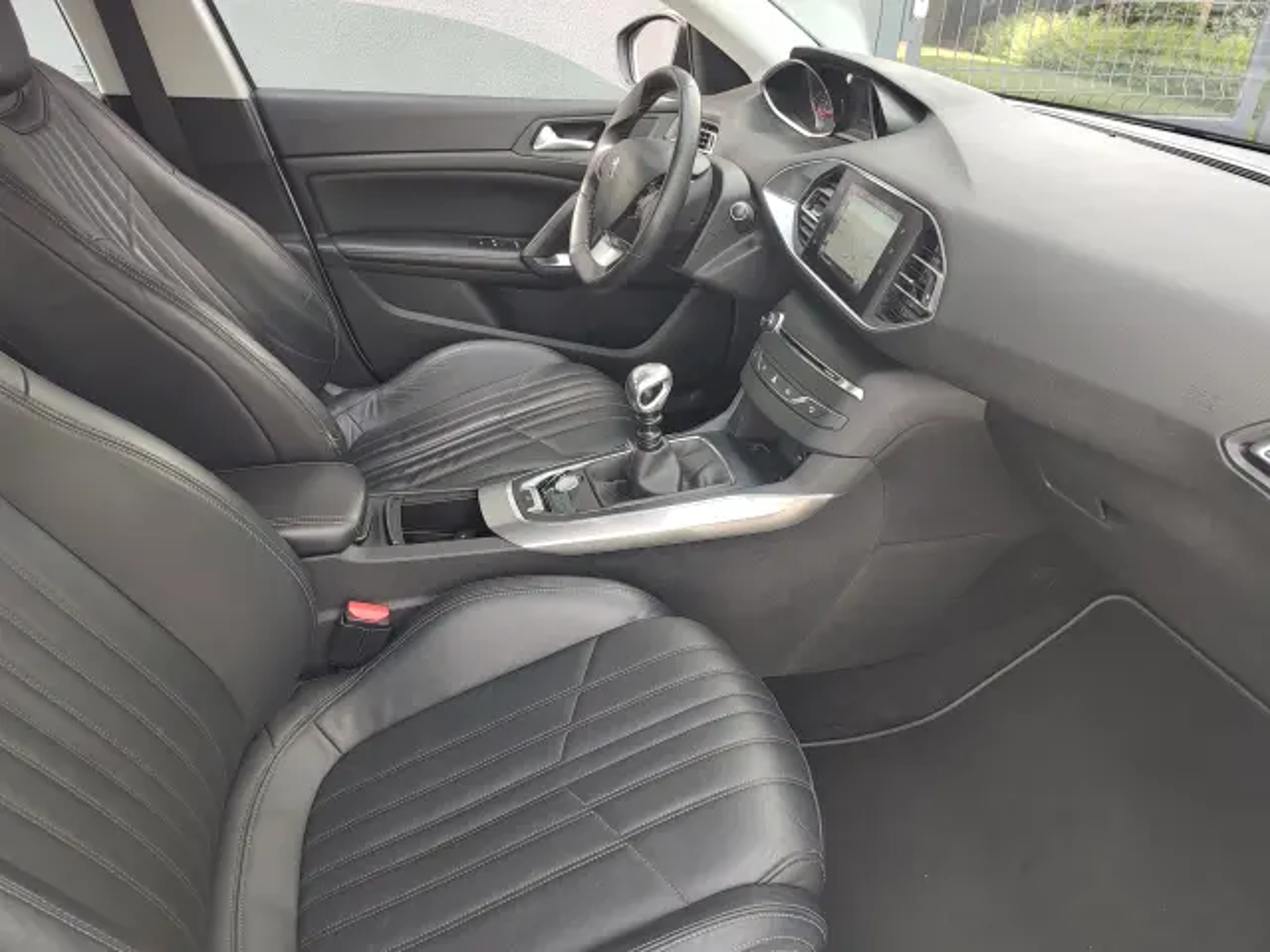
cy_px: 476
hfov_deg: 73.9
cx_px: 635
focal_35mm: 23
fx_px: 844
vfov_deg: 58.9
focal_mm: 5.56
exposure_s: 1/100
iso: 152
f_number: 1.8
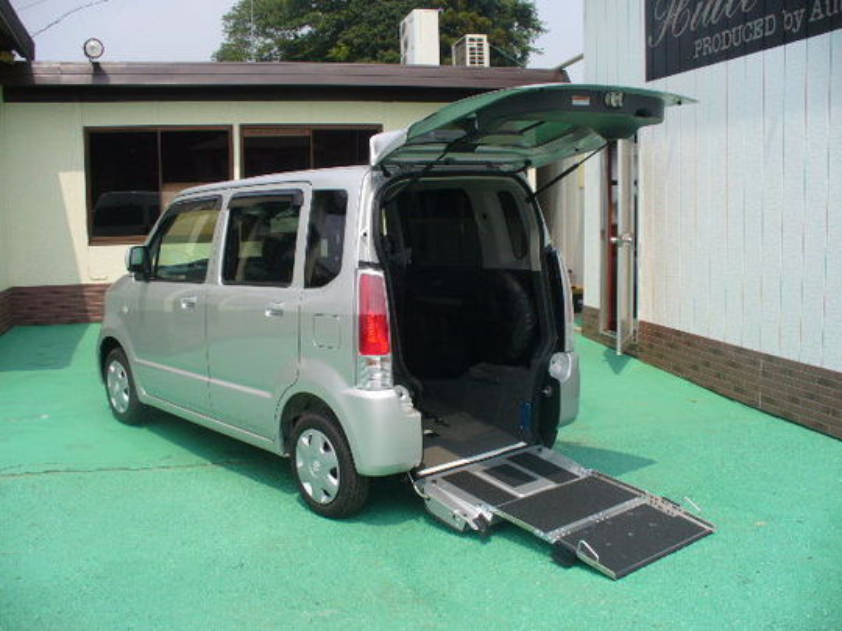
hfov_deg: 50.1
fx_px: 900
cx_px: 421
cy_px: 316
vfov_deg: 38.7
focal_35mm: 37
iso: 80
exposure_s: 1/320
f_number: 5.6
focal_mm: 6.1
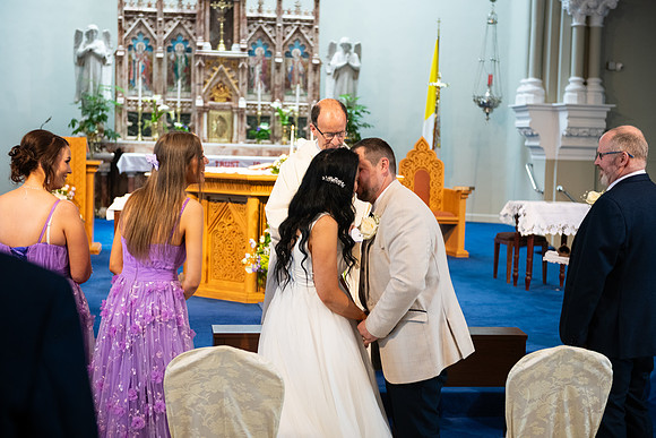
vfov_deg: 23.4
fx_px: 1057
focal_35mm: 58
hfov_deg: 34.5
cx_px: 328
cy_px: 219
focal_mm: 58
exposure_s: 1/160
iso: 800
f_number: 3.5
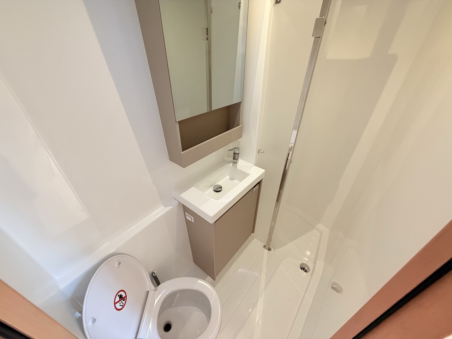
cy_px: 170
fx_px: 183
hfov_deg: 102.1
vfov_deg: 85.7
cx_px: 226
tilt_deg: -31.9
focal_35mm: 14
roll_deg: -0.8
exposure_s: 1/42
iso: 320
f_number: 2.2
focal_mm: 2.22
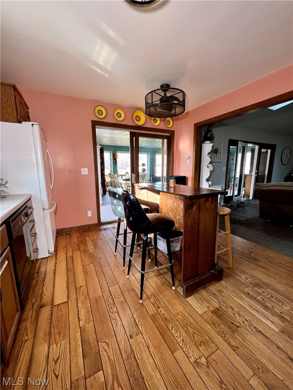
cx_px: 146
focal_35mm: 13
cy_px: 195
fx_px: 147
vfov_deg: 106.2
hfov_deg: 89.9
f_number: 1.8
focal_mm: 1.57
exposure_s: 1/99
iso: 200
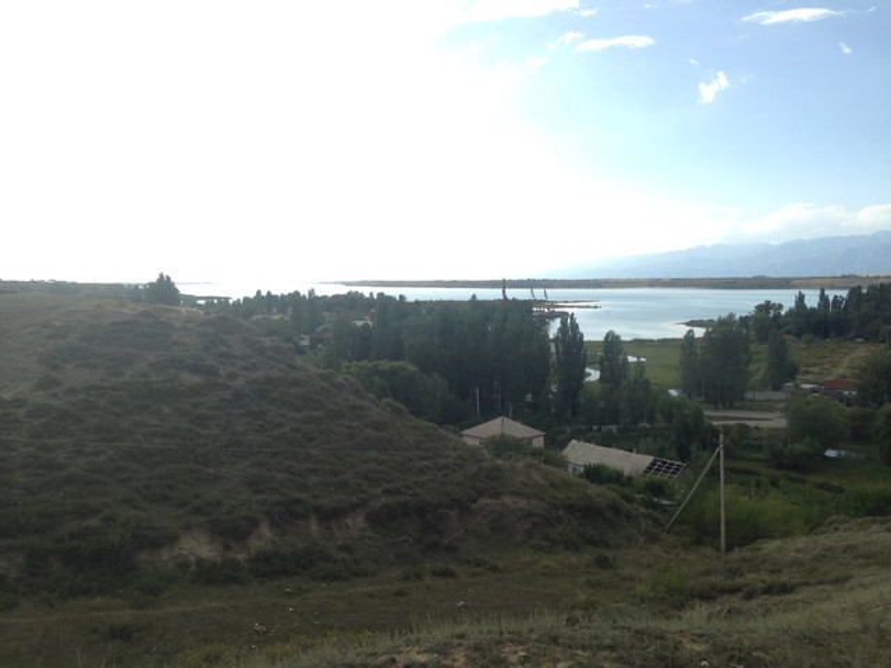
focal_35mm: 33
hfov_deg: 55.4
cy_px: 334
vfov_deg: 42.9
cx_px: 446
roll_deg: +0.7
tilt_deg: -5.7
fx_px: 849
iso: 50
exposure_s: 1/1043
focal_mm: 4.12
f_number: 2.4
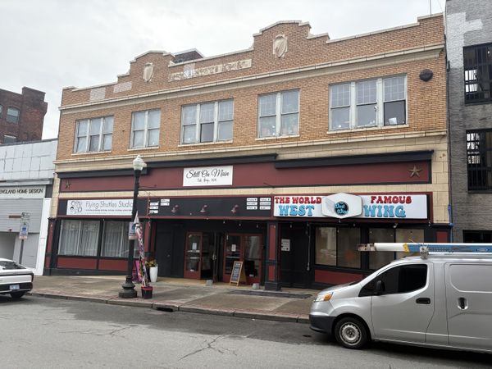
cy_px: 184
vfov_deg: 53.1
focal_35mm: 26
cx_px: 246
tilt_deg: +7.8
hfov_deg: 67.3
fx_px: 370
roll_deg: -2.2
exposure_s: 1/1901
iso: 64
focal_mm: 5.96
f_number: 1.6
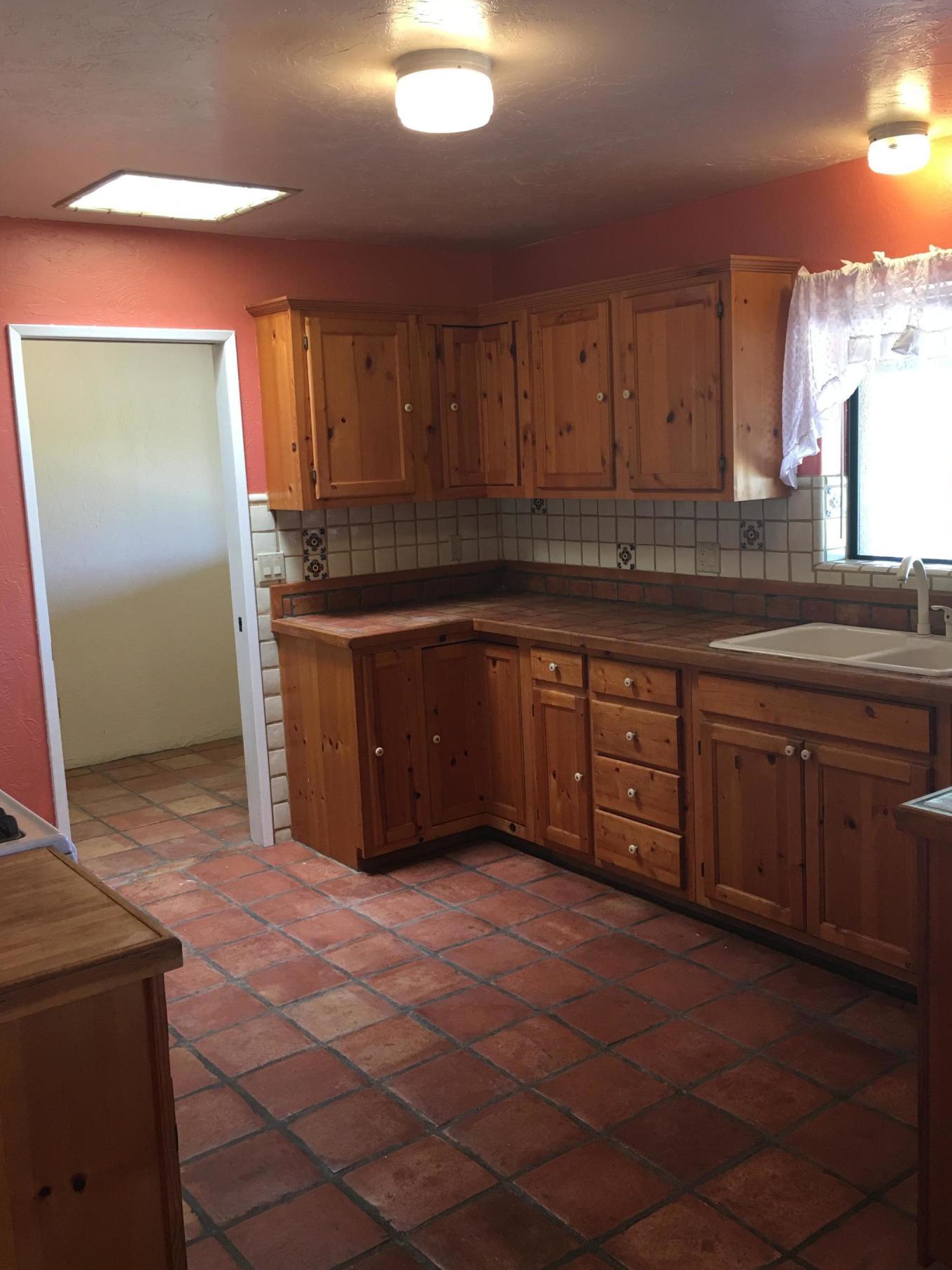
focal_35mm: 32
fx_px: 1174
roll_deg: +2.6
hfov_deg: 44.1
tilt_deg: -7.4
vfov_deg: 56.8
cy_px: 630
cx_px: 509
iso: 25
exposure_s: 1/15
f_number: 2.2
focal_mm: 4.15
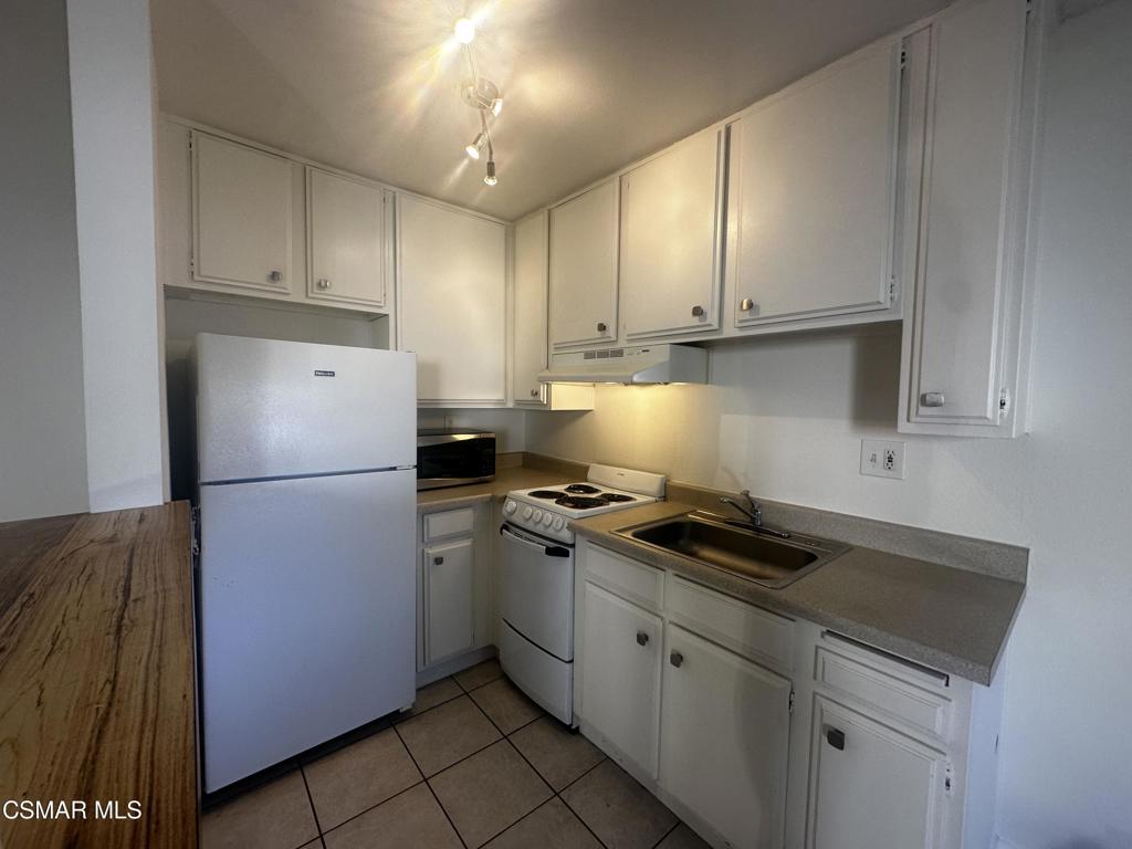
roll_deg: -0.8
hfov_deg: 102.1
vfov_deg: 85.7
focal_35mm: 14
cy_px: 424
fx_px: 458
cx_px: 566
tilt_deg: -2.7
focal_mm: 2.22
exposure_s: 1/120
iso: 100
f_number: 2.2
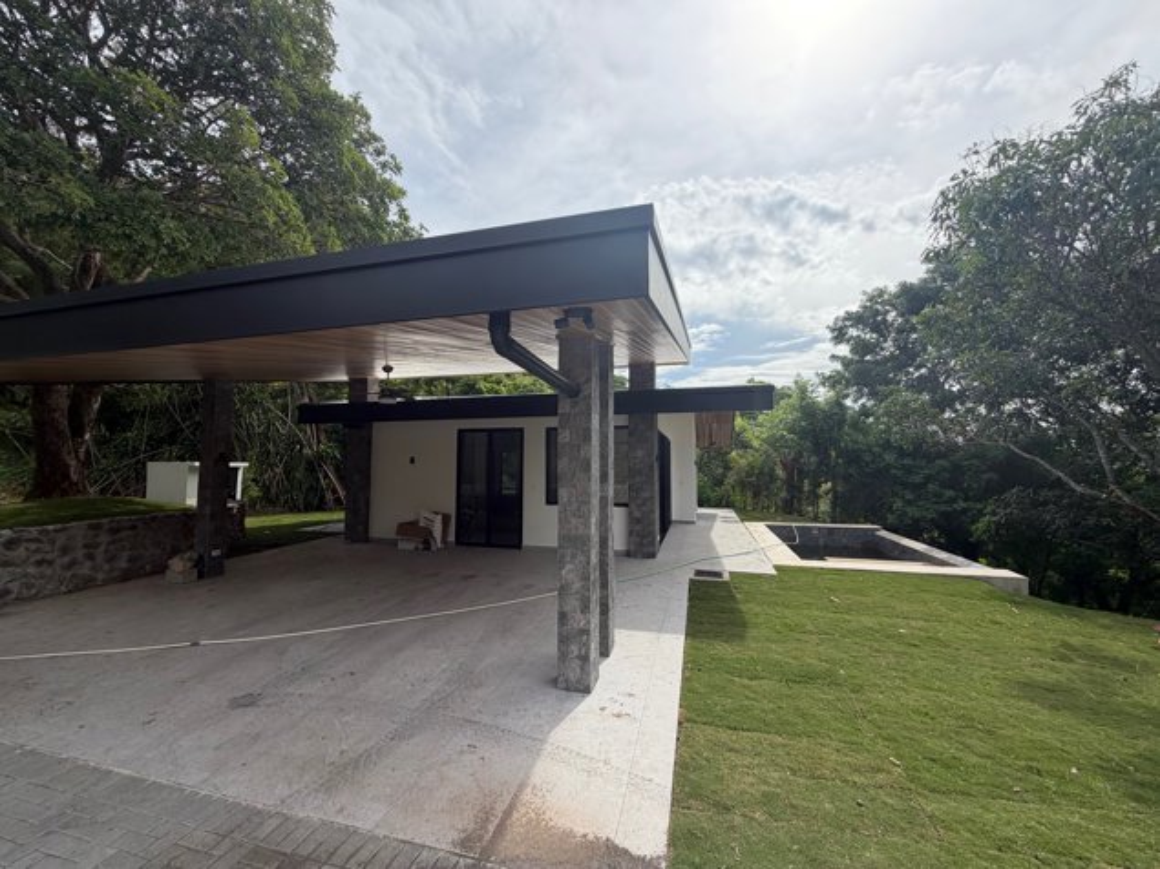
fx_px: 469
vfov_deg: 85.7
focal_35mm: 14
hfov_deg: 102.1
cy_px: 434
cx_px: 580
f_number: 2.2
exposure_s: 1/1125
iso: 25
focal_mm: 2.22
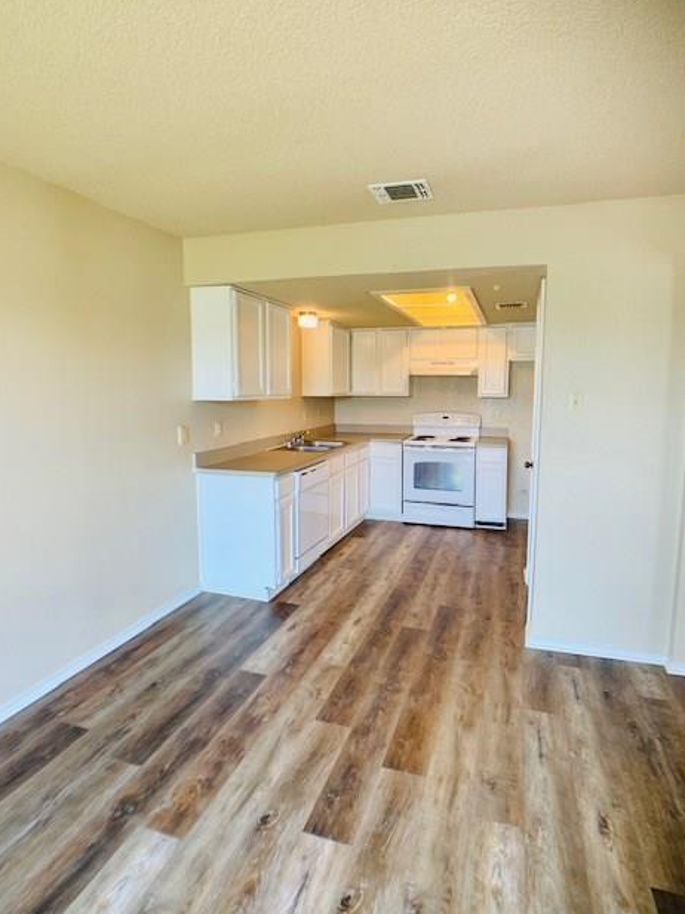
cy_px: 442
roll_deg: +0.2
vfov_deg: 65.3
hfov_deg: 51.3
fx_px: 712
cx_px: 351
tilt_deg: -7.1
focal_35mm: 27
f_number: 1.8
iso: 100
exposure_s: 1/120
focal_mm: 4.25
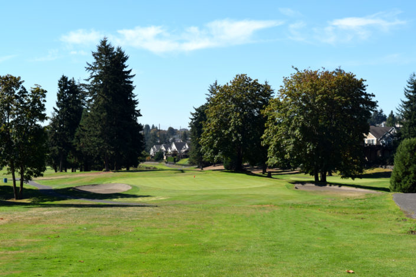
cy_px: 138
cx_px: 208
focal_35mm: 72
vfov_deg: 18.9
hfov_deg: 28.1
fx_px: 832
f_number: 10
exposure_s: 1/200
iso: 100
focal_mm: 48
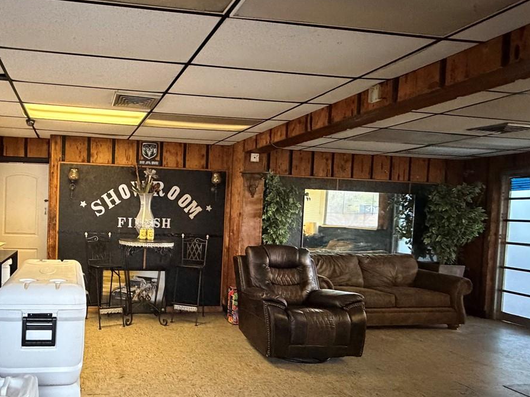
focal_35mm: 25
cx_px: 130
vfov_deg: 54.7
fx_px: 383
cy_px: 224
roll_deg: -2.6
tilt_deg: -2.3
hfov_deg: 65.0
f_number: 2.2
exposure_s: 1/40
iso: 1000
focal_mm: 2.22
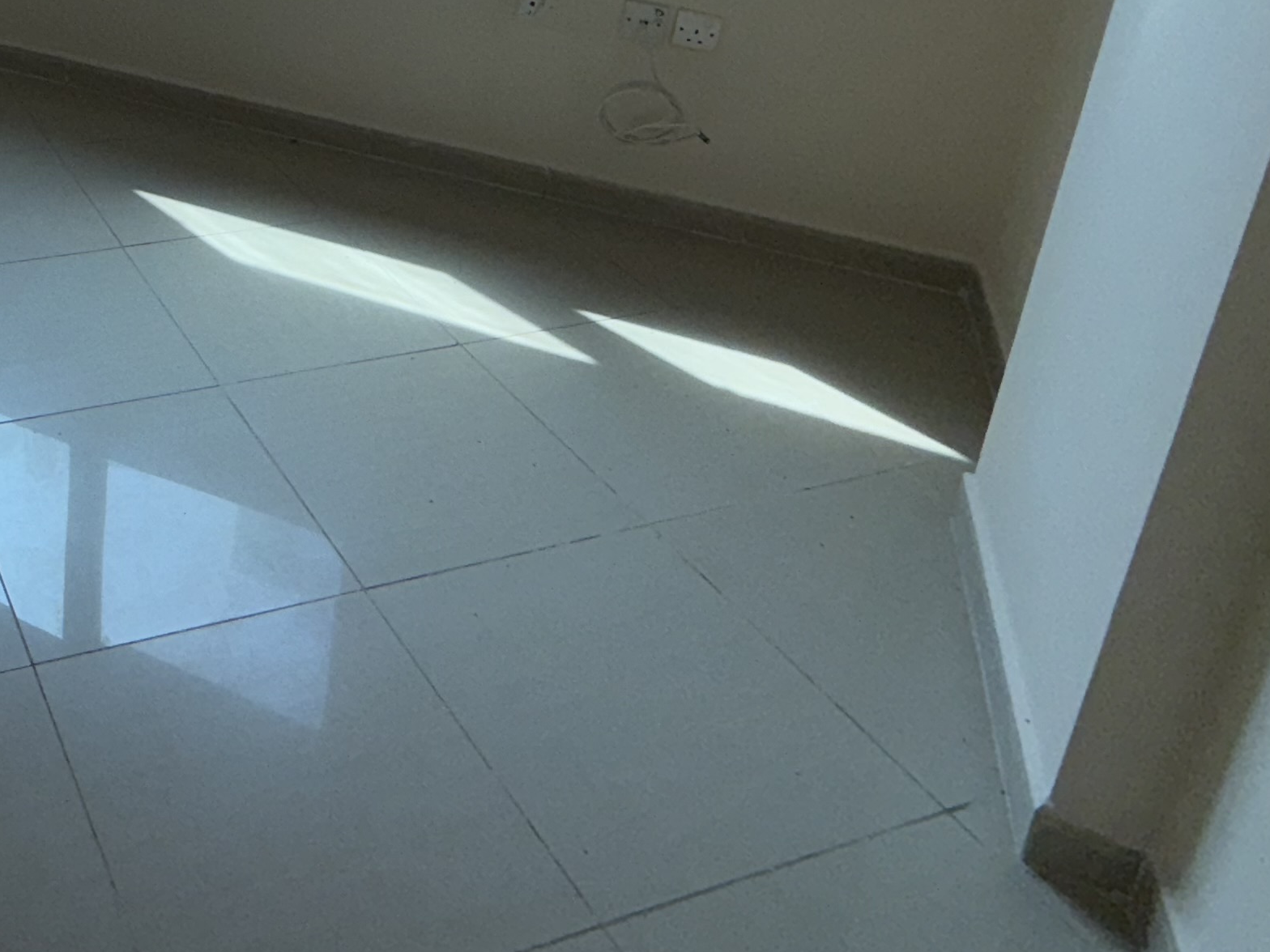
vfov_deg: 35.3
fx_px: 1321
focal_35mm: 36
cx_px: 49
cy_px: -36
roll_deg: -1.5
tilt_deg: -17.5
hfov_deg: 44.9
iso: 16
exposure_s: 1/154
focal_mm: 2.22
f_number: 2.2
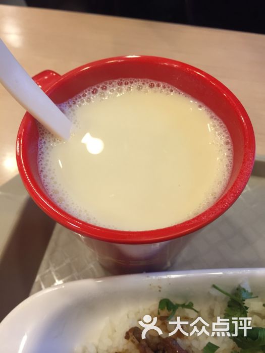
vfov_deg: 61.7
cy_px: 176
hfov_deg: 48.2
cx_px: 132
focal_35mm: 29
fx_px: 296
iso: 125
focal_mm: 4.15
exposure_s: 1/33
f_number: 2.2
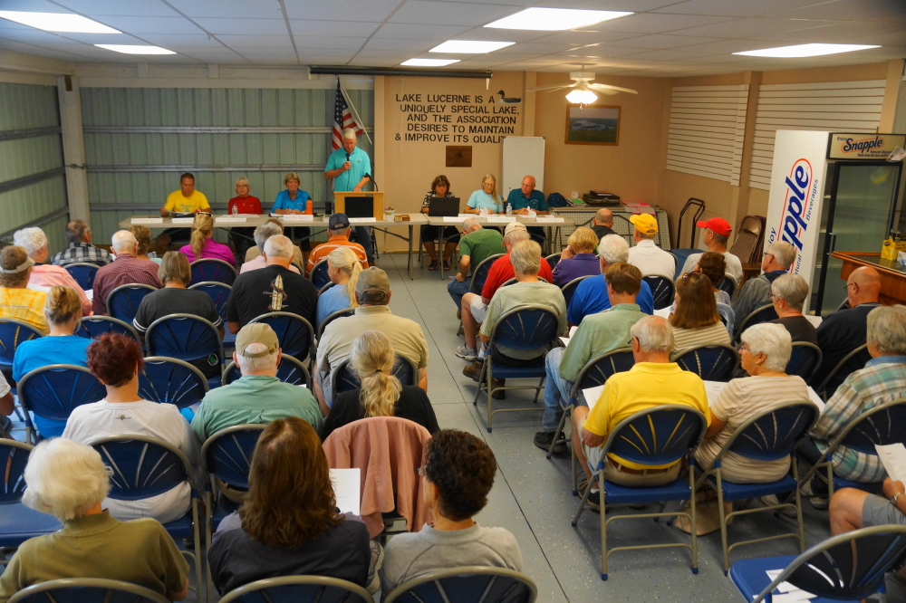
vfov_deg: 43.6
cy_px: 302
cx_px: 453
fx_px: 755
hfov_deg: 61.9
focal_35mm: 30
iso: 800
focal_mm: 20
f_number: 4
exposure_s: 1/60
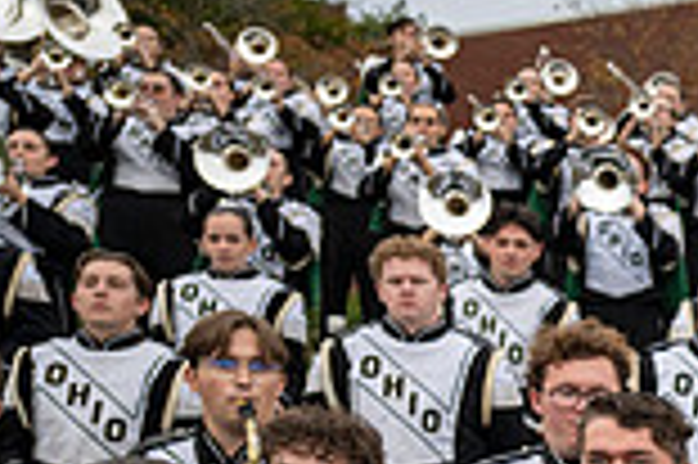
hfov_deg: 17.9
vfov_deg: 14.7
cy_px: 543
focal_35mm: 90
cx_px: 1265
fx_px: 1743
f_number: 2.8
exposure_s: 1/500
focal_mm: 24
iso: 640
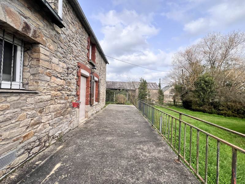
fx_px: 92
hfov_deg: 106.2
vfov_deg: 89.9
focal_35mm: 13
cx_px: 122
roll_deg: -1.9
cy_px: 92
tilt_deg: -2.6
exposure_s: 1/986
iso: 32
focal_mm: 1.57
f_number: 1.8
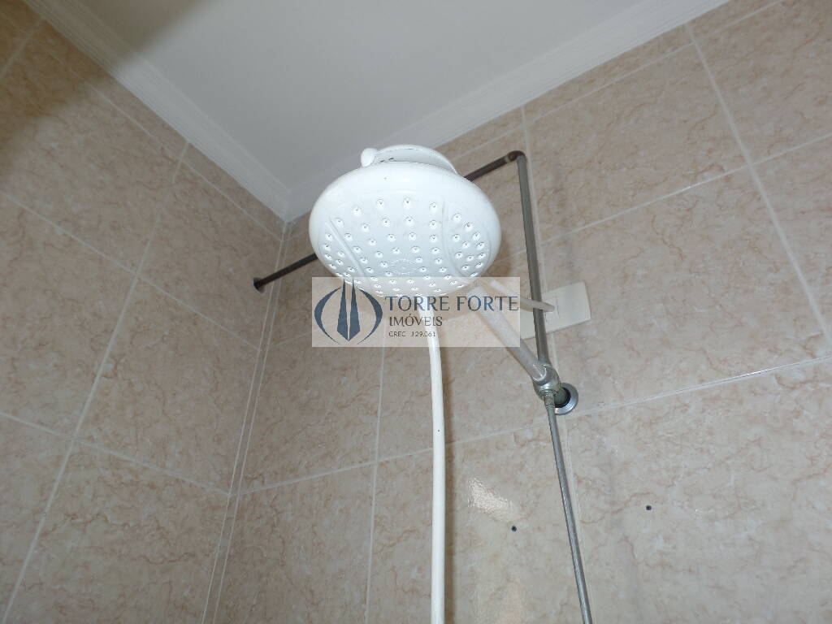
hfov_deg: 73.9
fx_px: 553
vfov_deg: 58.9
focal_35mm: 23
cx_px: 416
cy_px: 312
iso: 100
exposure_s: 1/30
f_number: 2.8
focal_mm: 4.1
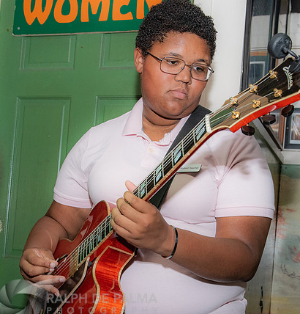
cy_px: 221
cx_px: 144
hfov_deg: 27.6
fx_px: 611
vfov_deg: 28.5
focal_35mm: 61
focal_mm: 32
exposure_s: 1/160
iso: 1600
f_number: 5.6
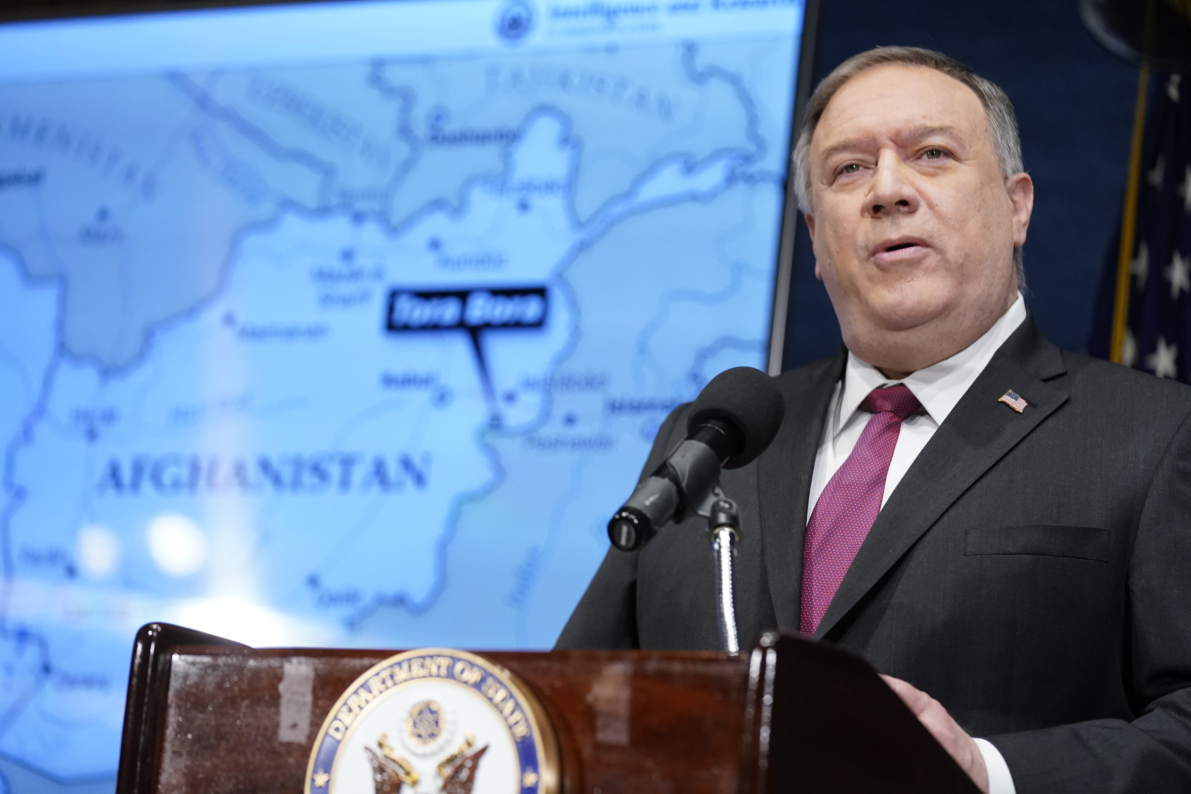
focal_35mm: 140
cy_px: 397
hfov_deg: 14.7
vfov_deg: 9.8
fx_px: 4631
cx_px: 596
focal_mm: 140
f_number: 3.2
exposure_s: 1/800
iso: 4000
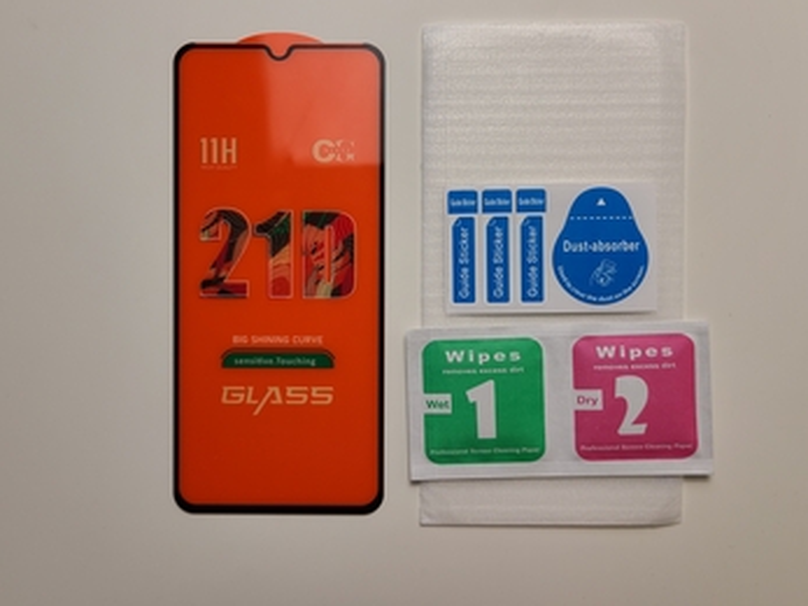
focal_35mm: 30
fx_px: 700
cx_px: 410
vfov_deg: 46.7
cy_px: 284
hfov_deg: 60.0
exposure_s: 1/103
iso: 40
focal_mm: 5.4
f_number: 1.8
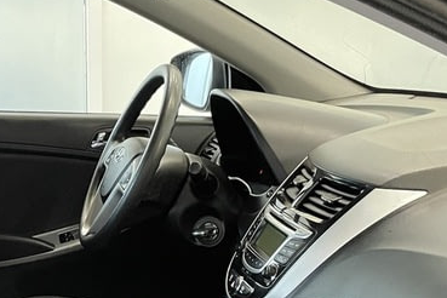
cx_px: 27
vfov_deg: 19.2
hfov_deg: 29.0
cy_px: 374
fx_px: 819
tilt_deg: -23.4
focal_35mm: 66
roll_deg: +3.3
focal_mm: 4.2
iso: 640
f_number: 1.6
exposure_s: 1/25
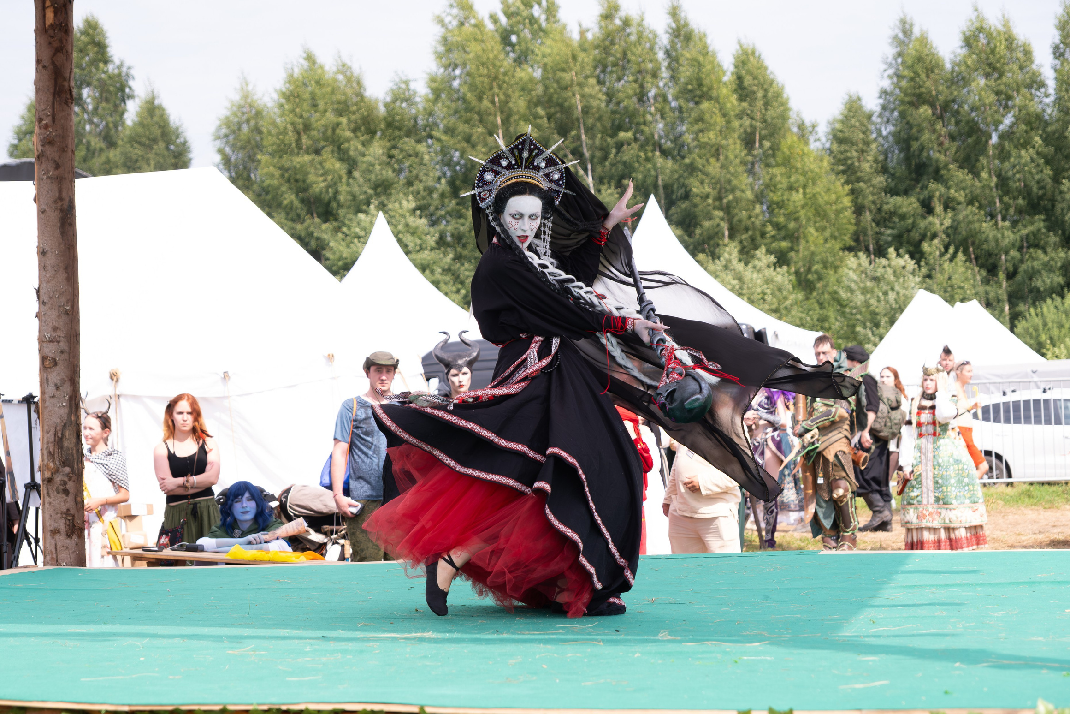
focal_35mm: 75
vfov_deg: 18.2
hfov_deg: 27.0
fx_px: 2229
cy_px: 360
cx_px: 484
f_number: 3.2
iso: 320
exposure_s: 1/1600
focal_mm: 45.5
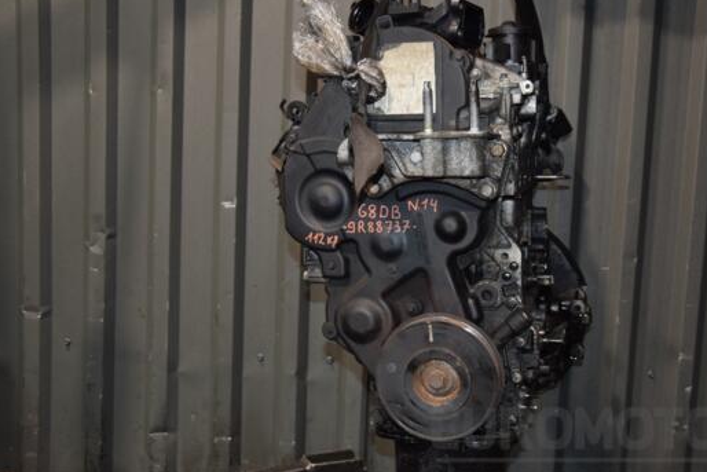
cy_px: 245
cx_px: 406
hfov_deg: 46.2
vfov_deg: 31.9
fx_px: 825
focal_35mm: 42
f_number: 5
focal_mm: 24
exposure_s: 1/60
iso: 800
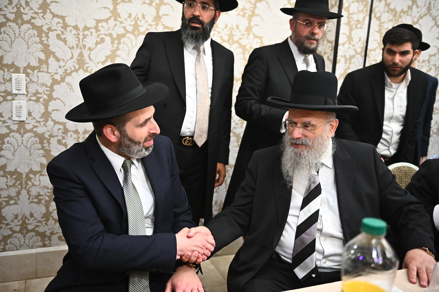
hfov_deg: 58.7
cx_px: 220
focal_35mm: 32
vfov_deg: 41.1
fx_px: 390
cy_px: 146
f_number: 2.8
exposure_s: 1/200
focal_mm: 32
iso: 3200
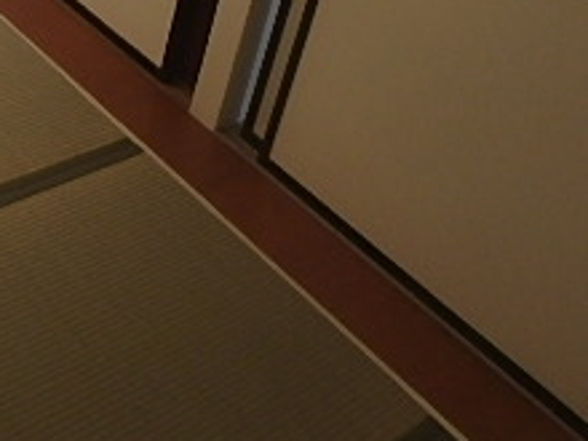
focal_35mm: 61
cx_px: -53
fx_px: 1036
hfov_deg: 28.8
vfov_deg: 22.3
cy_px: -80
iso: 200
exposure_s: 1/30
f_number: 3.5
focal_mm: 3.7
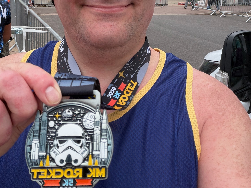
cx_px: 128
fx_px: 297
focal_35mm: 41
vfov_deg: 33.6
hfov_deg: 45.8
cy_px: 24
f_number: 1.9
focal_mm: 2.71
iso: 32
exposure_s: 1/602
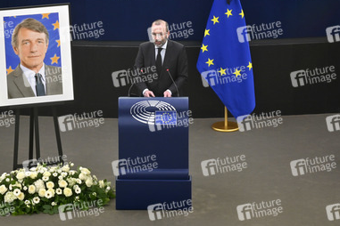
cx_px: 146
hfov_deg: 8.7
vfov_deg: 5.8
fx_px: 2229
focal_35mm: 236
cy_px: 99
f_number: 2.8
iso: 800
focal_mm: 200
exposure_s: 1/320
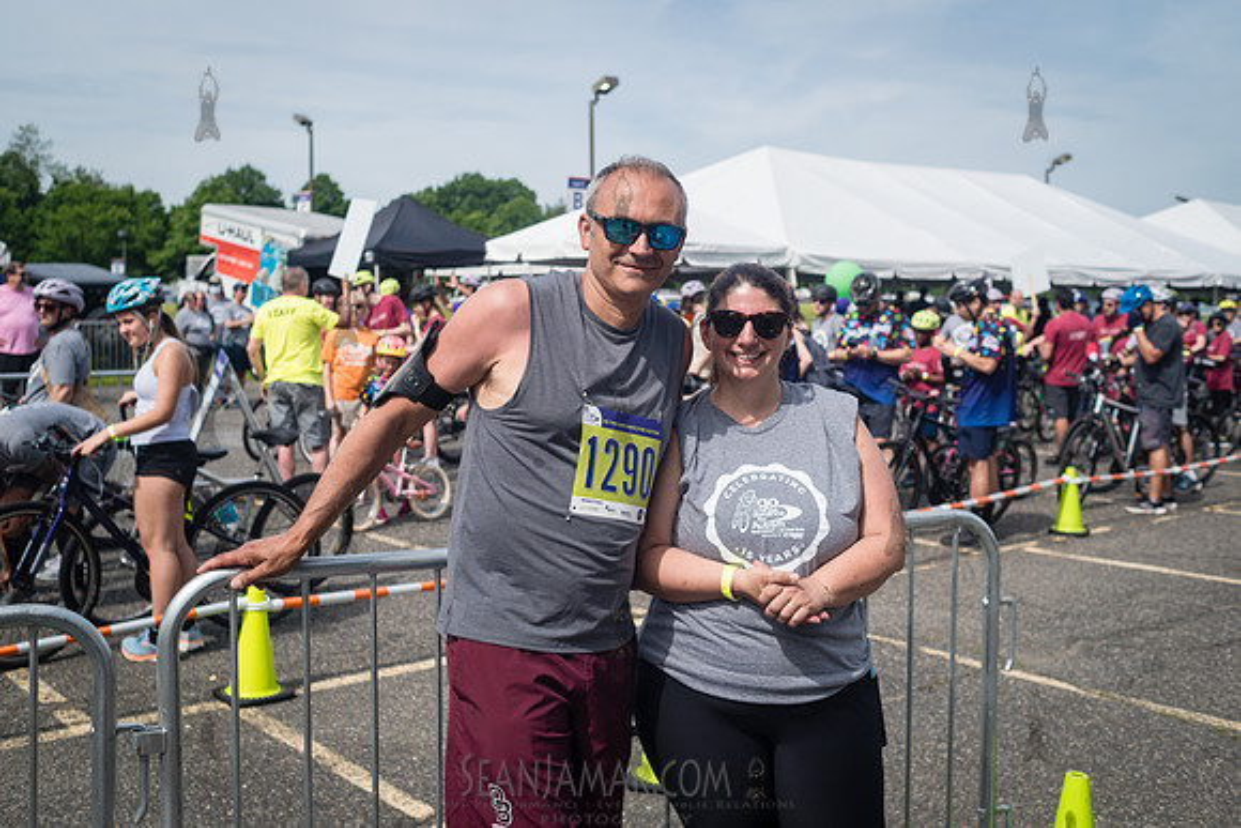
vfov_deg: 36.3
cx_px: 605
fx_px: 1261
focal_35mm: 37
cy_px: 414
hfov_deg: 52.4
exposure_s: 1/2000
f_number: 4
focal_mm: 35
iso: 200
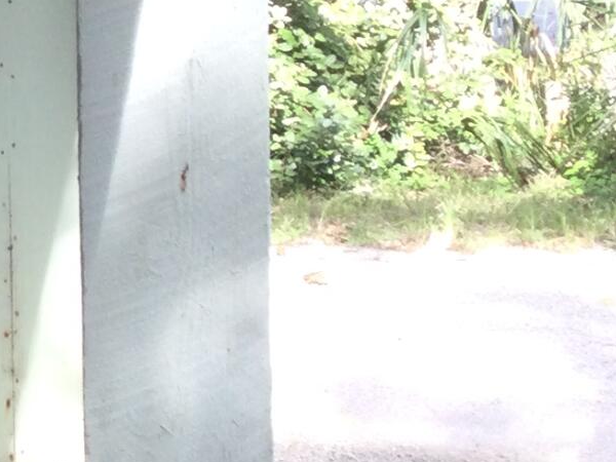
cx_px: -649
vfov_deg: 9.5
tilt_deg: -4.5
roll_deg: +0.9
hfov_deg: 11.4
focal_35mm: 155
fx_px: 2758
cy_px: 63
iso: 32
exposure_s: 1/120
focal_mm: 3.3
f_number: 2.4
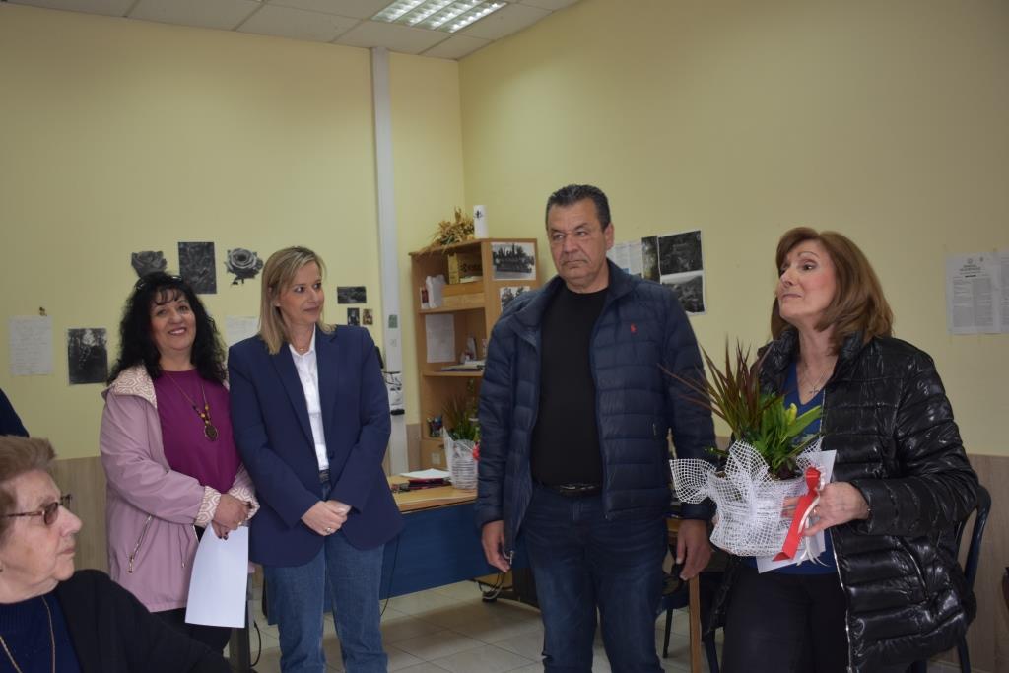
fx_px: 967
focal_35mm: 34
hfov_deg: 55.1
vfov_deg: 38.4
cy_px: 336
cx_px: 504
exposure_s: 1/40
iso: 200
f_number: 3.8
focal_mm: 23
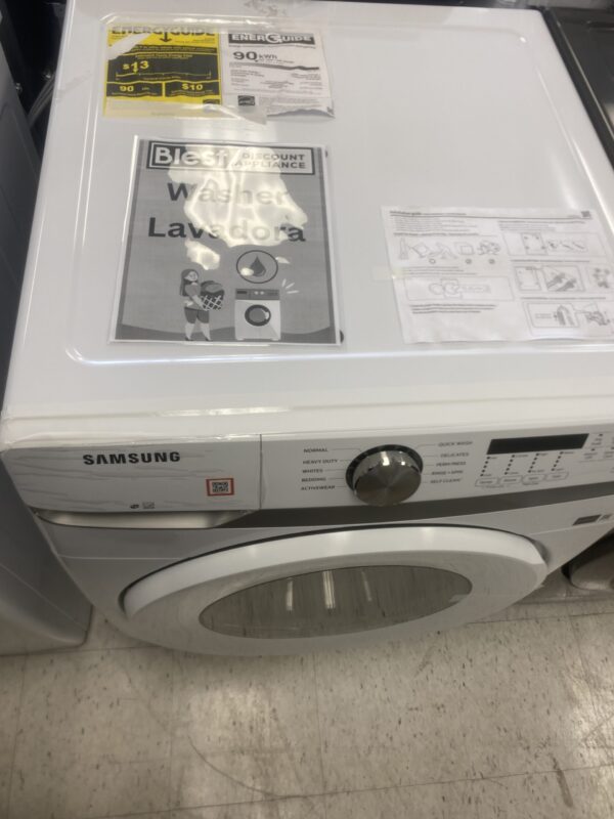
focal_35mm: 26
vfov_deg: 67.3
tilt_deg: -59.2
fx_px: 615
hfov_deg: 53.1
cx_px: 307
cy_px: 410
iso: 32
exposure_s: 1/66
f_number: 1.8
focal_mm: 4.25
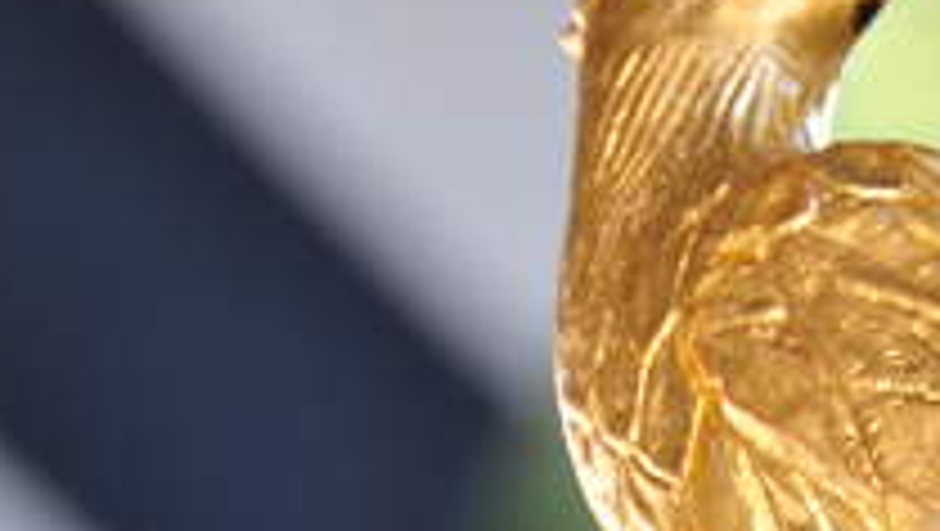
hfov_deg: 3.7
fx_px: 14370
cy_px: 785
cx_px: 877
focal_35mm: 576
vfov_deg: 2.1
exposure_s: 1/40
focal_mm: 120
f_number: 5.3
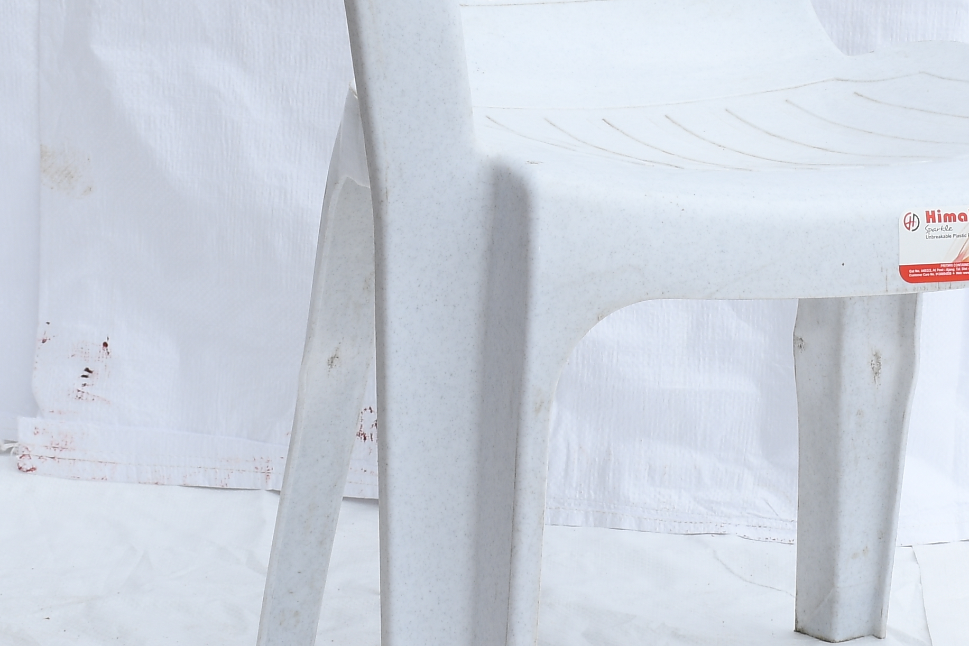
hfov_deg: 13.0
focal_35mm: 158
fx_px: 4253
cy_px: 185
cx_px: 740
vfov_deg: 8.7
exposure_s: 1/125
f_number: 10
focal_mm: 35
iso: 100
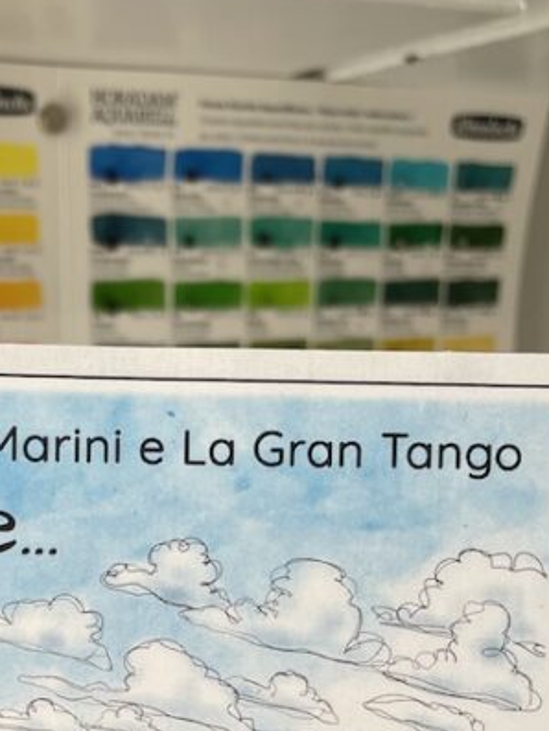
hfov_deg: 21.5
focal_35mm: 67
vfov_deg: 27.4
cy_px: 716
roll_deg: +1.0
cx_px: 72
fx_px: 1416
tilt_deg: -14.2
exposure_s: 1/135
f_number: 1.6
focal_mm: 4.2
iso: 32
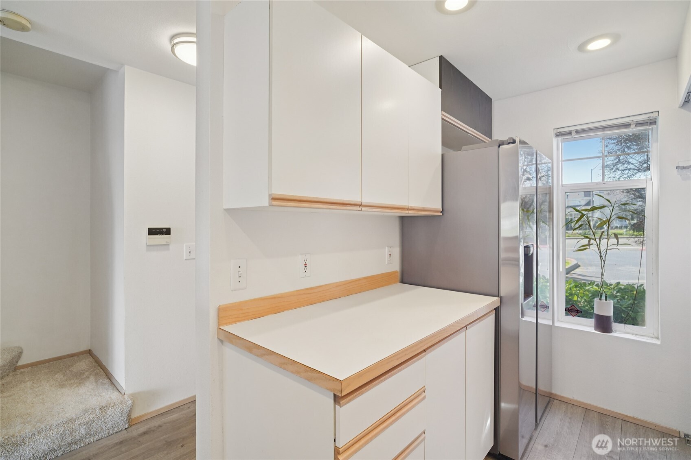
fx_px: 307
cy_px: 230
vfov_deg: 73.7
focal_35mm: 16
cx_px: 346
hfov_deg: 96.7
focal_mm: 16
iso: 1600
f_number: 8
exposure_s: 1/80
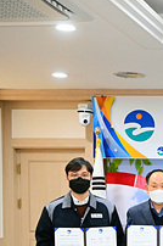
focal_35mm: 108
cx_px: 381
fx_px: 736
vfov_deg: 18.4
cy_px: 253
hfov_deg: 10.9
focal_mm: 34
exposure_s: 1/250
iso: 3200
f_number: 5
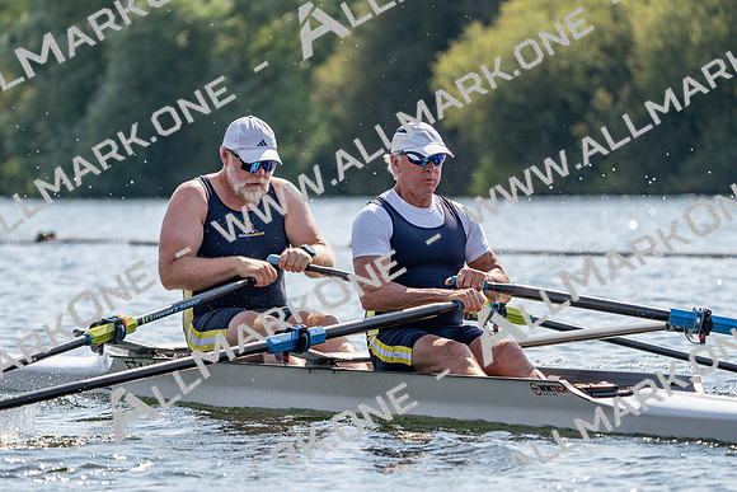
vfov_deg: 5.3
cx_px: 368
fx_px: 5344
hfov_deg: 7.9
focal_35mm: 261
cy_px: 246
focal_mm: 261
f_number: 5.6
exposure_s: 1/1600
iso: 250
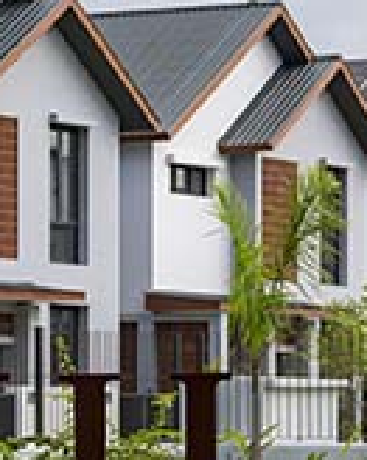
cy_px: 132
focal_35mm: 225
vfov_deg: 8.6
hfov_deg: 6.8
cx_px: -6
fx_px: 3058
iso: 250
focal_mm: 41
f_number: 2.8
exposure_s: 1/3200
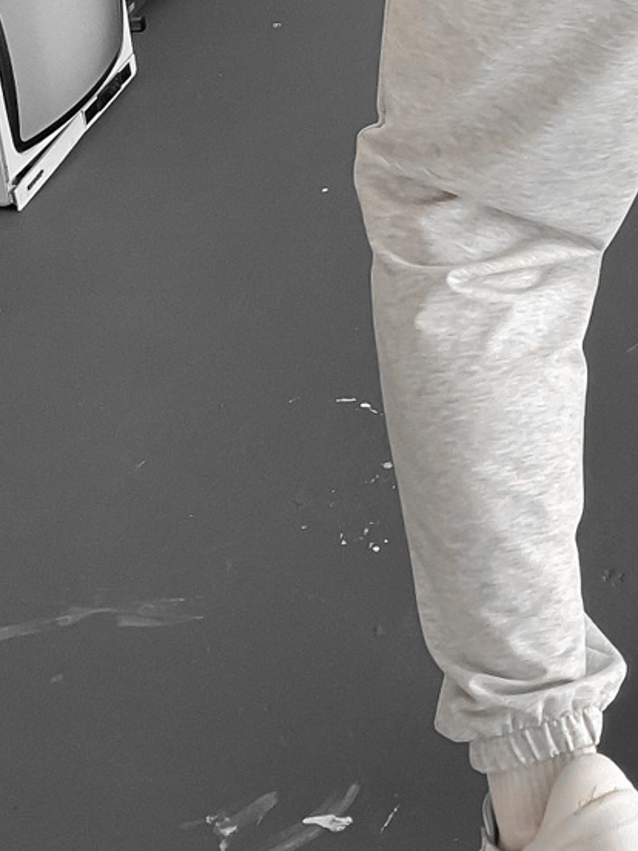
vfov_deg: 21.2
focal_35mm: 84
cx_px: 820
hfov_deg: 16.6
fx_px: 2064
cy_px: -242
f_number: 1.8
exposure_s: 1/60
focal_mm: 3
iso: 80
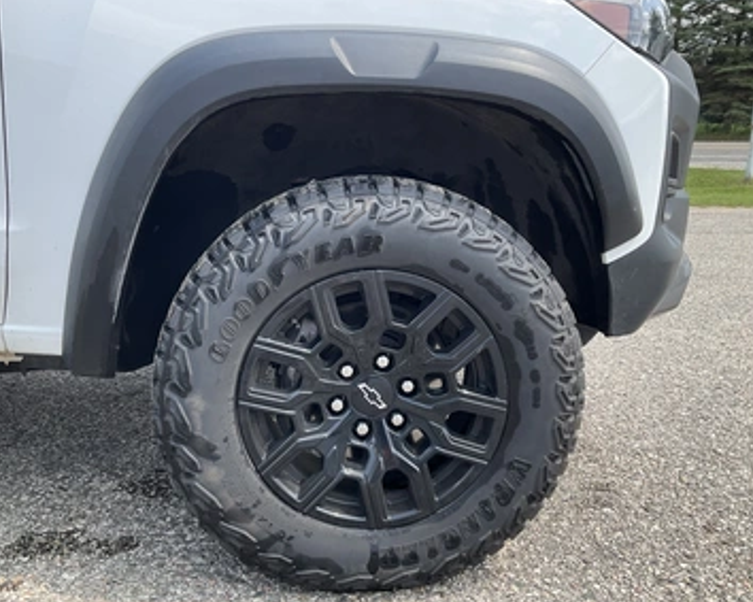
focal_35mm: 32
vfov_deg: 45.8
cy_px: 315
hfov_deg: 55.6
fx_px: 713
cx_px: 357
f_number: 1.8
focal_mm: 3
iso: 25
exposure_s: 1/486
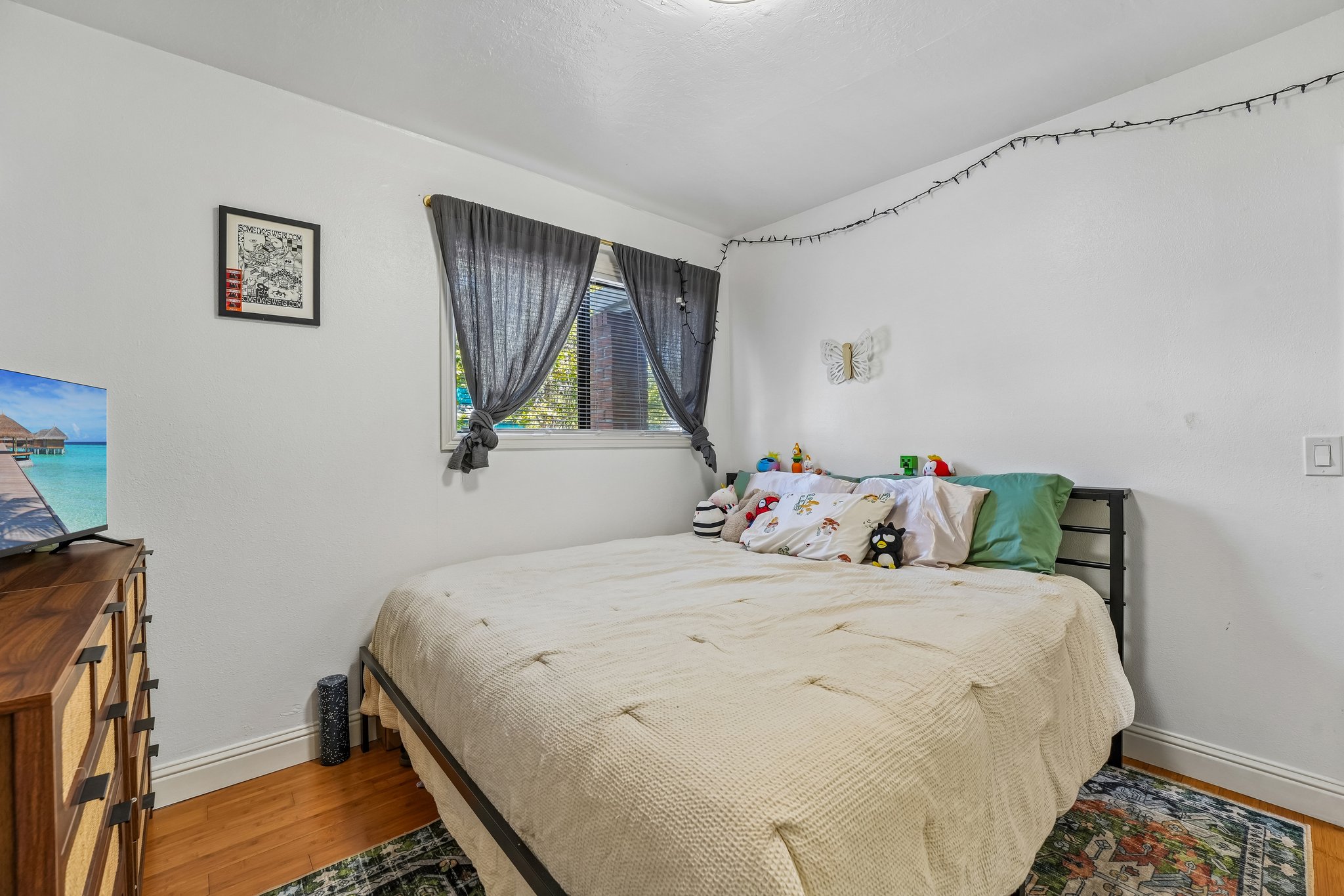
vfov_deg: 81.2
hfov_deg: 104.3
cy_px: 448
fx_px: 523
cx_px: 672
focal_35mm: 14
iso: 500
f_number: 8
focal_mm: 14
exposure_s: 1/20
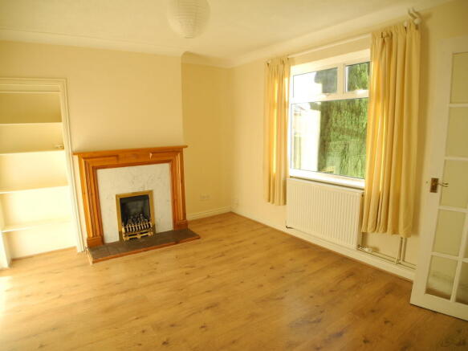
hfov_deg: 63.5
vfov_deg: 49.7
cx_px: 234
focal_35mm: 28
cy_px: 176
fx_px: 378
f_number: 2.8
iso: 100
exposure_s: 1/150
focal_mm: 6
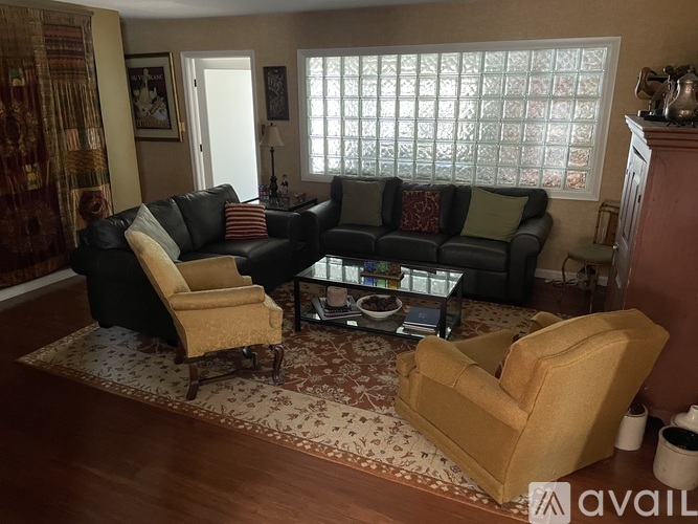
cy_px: 262
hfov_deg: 67.3
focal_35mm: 26
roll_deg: +0.1
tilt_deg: -17.3
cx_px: 349
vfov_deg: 53.0
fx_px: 524
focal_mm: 4.2
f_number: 1.6
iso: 640
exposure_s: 1/38
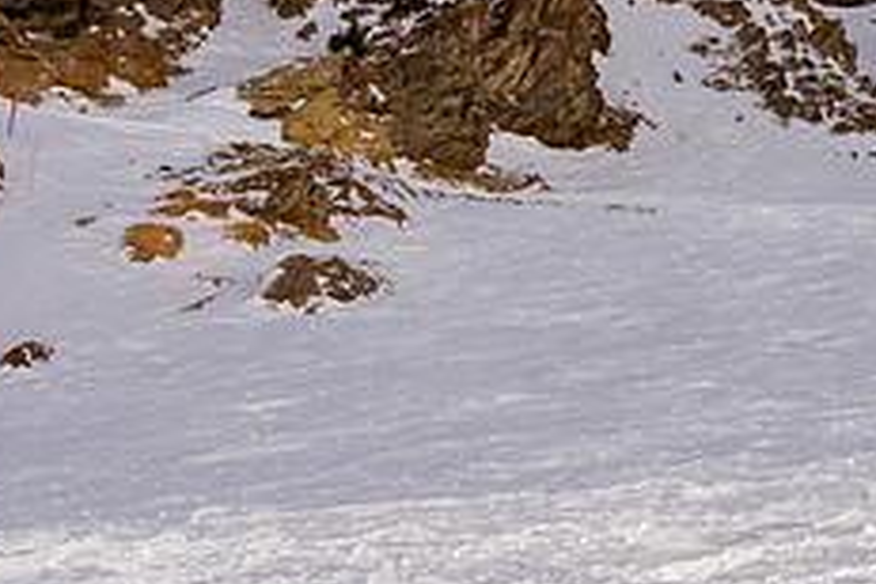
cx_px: 982
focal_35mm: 132
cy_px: 275
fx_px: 3212
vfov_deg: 10.4
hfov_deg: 15.1
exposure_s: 1/320
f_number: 14
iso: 160
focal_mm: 35
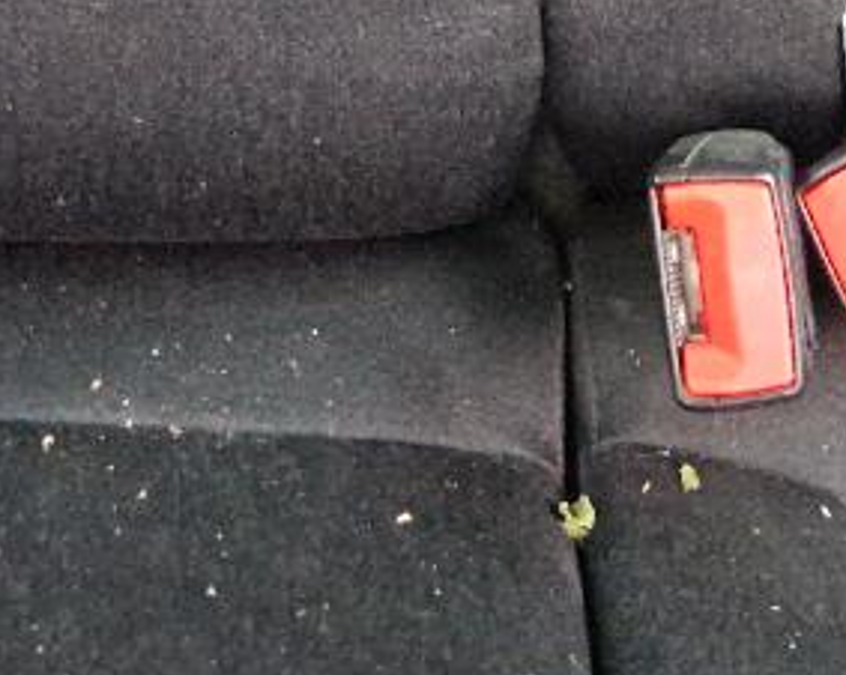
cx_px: 173
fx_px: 3578
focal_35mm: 143
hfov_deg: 13.4
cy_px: -932
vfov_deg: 9.6
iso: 250
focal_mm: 5.4
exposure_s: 1/50
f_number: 1.8
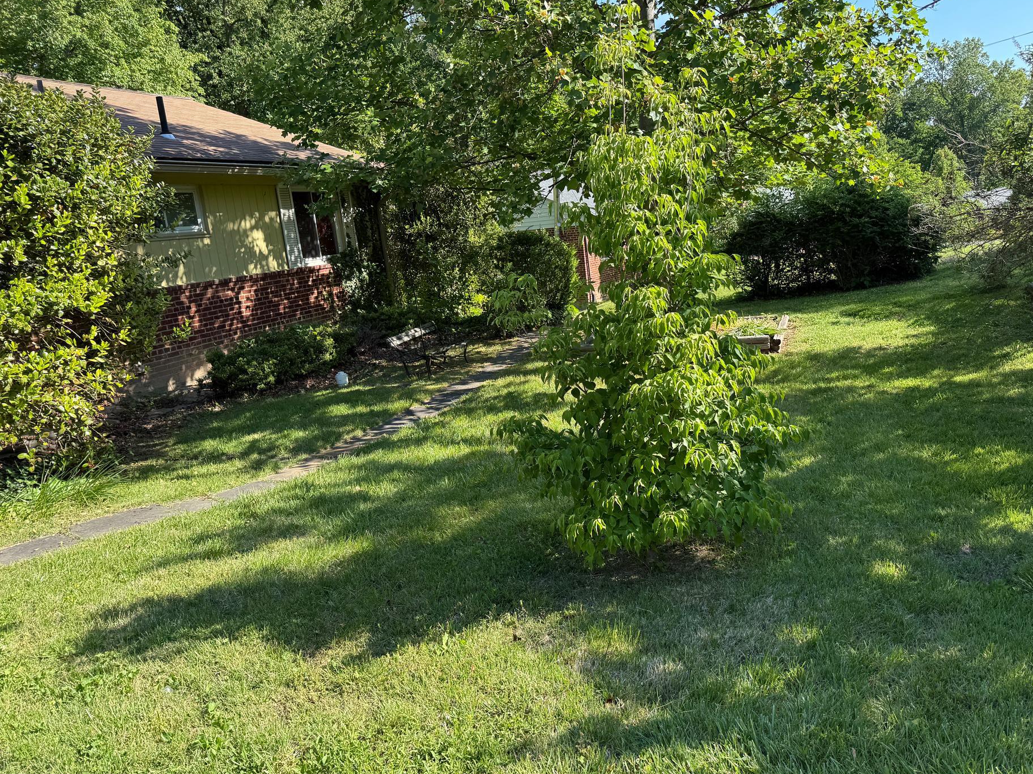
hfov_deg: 65.2
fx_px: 806
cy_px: 391
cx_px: 572
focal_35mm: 27
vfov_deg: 51.4
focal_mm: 6.76
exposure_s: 1/992
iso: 80
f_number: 1.78
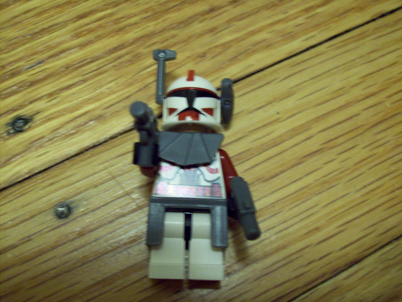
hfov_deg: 42.1
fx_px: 522
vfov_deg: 32.2
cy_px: 151
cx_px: 201
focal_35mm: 45
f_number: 3
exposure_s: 1/8
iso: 200
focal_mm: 7.6
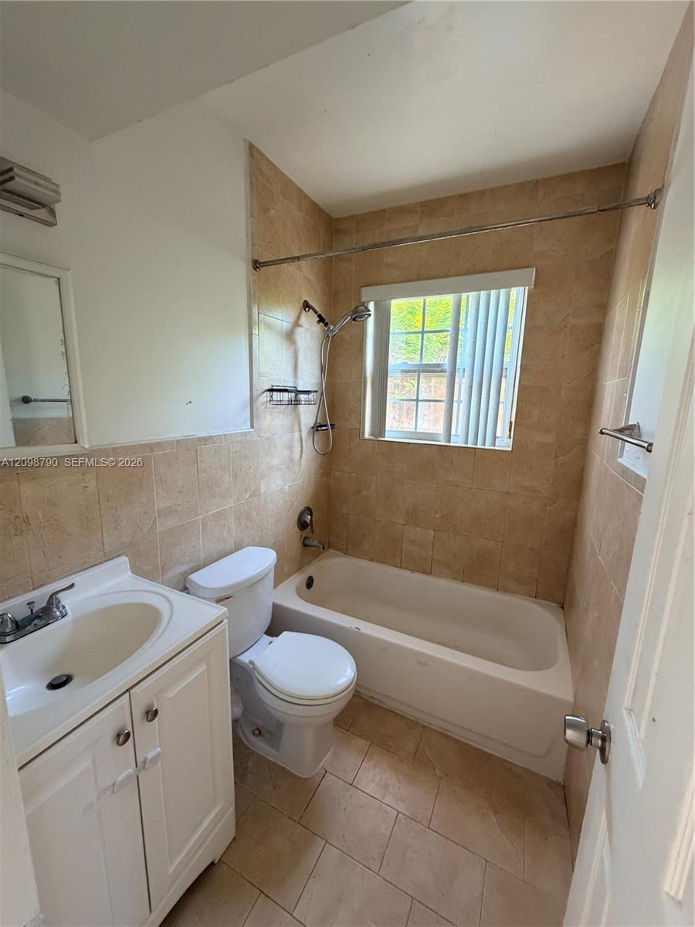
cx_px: 348
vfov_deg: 102.1
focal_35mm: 14
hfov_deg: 85.7
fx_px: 375
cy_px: 464
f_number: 2.2
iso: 320
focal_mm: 2.22
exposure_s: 1/106
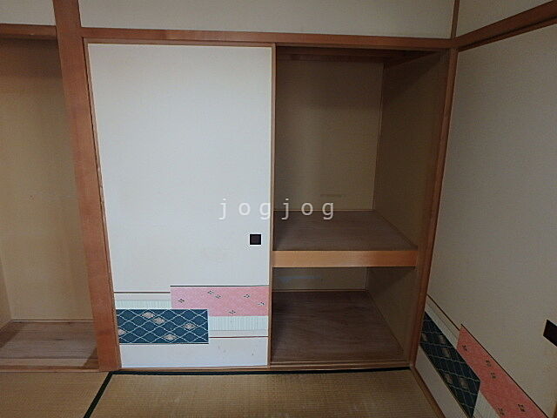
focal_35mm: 21
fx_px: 338
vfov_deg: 63.4
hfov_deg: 79.0
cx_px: 278
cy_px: 209
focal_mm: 3.7
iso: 200
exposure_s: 1/40
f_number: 3.5
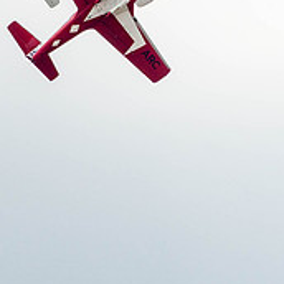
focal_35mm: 1652
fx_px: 15334
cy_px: -43
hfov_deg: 1.1
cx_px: 121
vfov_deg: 1.1
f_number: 10
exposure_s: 1/1000
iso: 400
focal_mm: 300
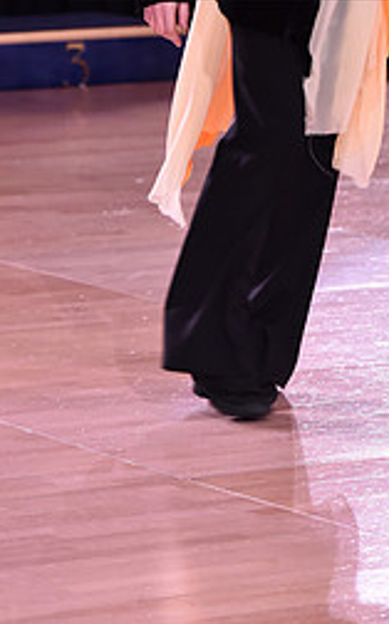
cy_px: -82
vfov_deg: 6.6
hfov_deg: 4.1
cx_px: 413
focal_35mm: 317
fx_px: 5389
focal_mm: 135
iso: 1600
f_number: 5
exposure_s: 1/160
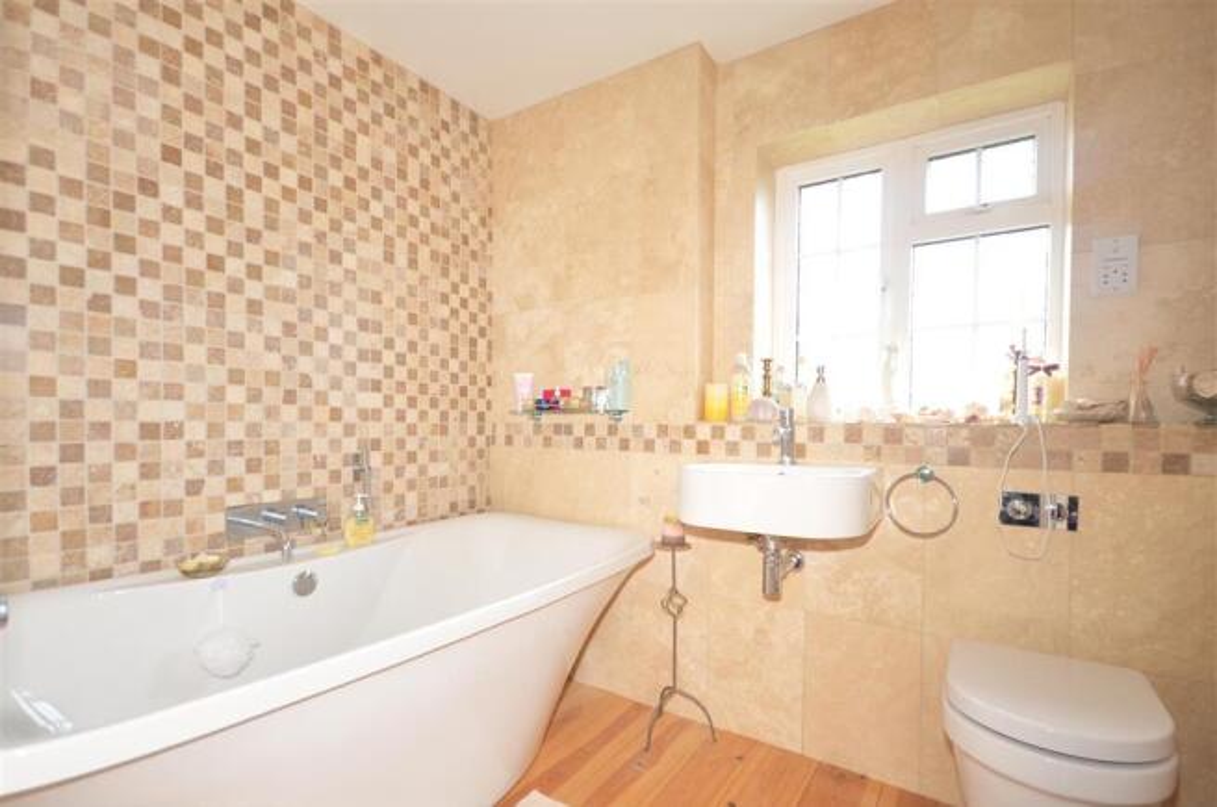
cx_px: 608
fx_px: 557
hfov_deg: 95.1
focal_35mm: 16
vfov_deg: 71.9
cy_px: 404
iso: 200
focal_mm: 11
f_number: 5
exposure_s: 1.3
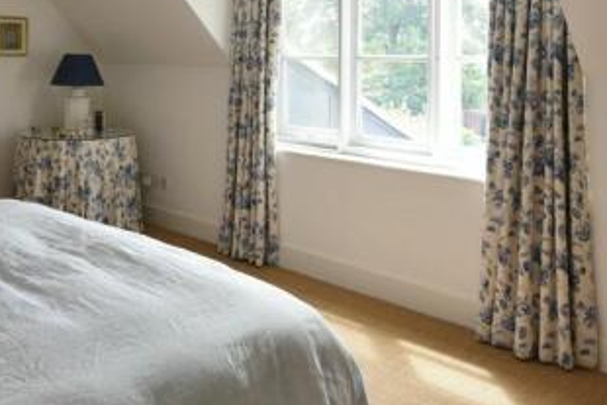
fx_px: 641
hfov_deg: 50.0
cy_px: 54
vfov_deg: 33.5
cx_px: 212
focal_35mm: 38
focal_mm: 18
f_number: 9
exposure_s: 1/20
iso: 320
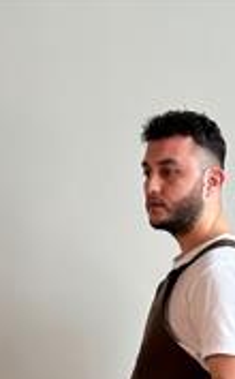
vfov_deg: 16.9
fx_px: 1224
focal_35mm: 119
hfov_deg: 10.9
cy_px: 436
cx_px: 209
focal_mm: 6.86
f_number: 1.78
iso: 64
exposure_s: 1/100
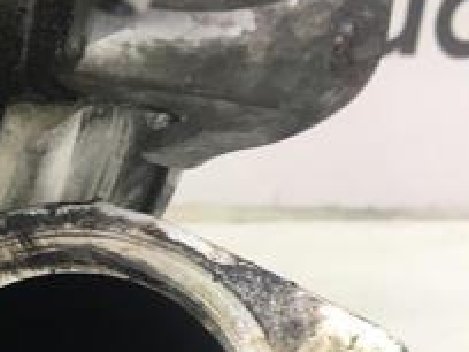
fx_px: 1233
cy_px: 492
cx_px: -92
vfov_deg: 15.3
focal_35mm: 91
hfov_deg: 20.2
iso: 25
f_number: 2.2
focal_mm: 4.15
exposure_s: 1/33
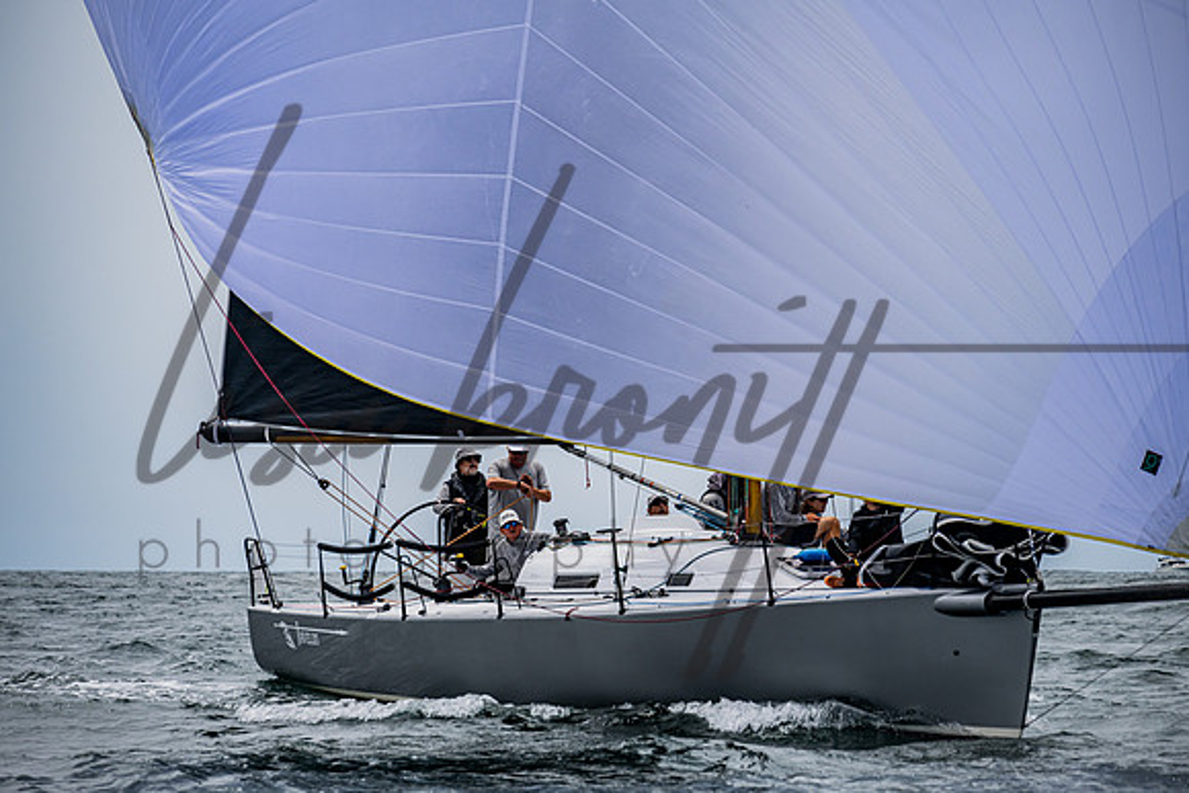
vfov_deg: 6.7
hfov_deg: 10.1
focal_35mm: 204
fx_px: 6748
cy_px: 396
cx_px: 594
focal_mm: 200
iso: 250
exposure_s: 1/1600
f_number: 6.3
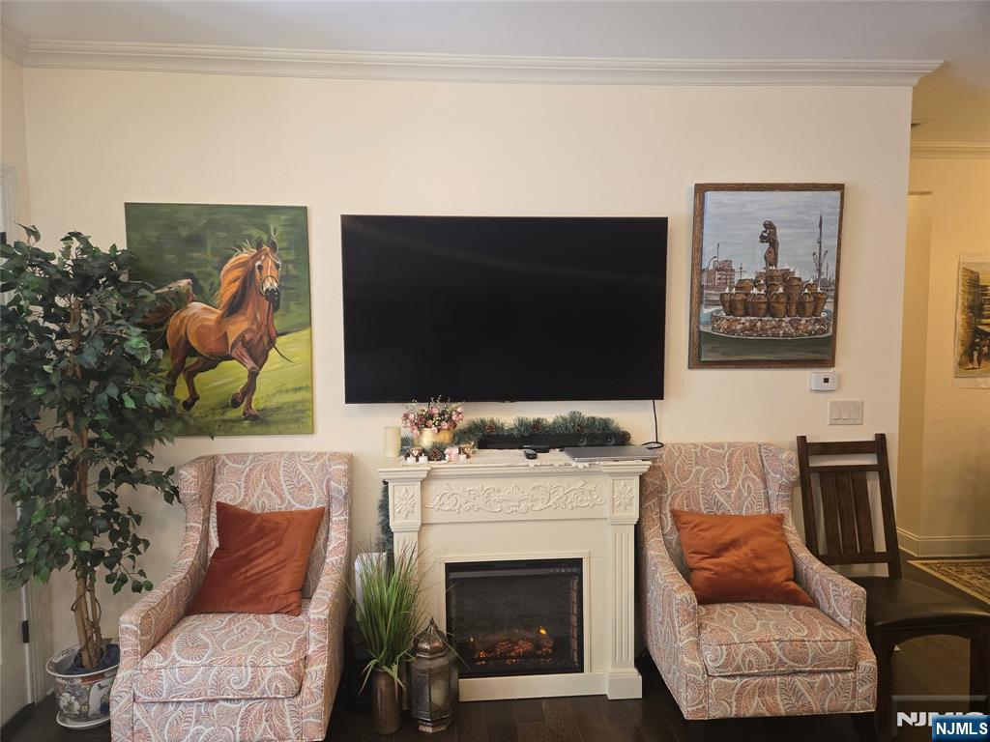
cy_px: 371
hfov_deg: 73.9
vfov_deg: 58.9
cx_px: 495
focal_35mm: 23
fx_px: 658
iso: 250
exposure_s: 1/120
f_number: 1.8
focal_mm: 5.4
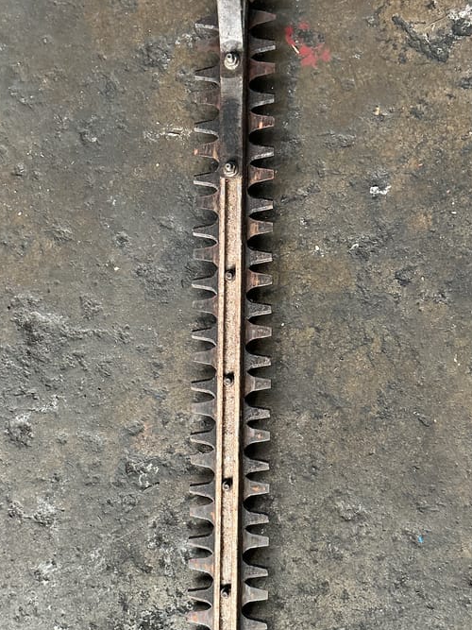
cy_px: 361
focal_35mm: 43
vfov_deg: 43.7
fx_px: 782
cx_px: 250
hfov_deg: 33.6
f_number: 1.8
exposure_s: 1/63
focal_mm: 3
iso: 64
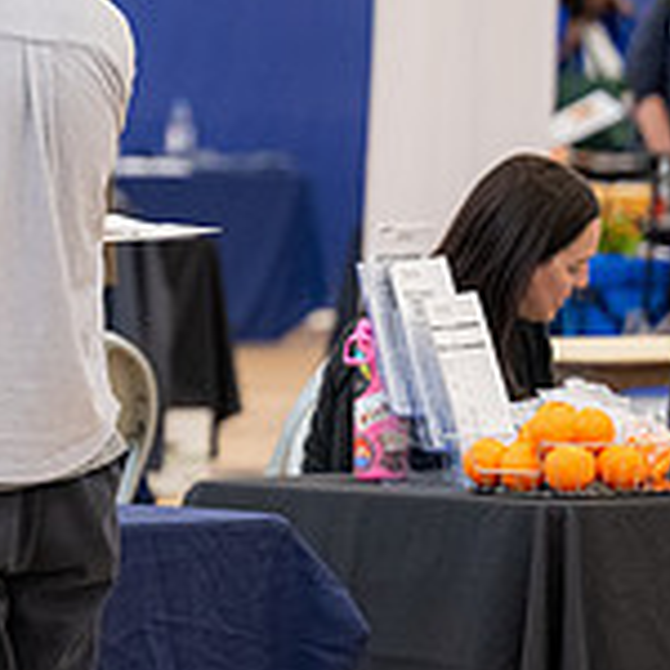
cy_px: 4
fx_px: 9197
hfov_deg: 4.1
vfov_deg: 4.2
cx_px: -524
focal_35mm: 420
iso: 2000
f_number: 2.8
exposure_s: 1/160
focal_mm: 110
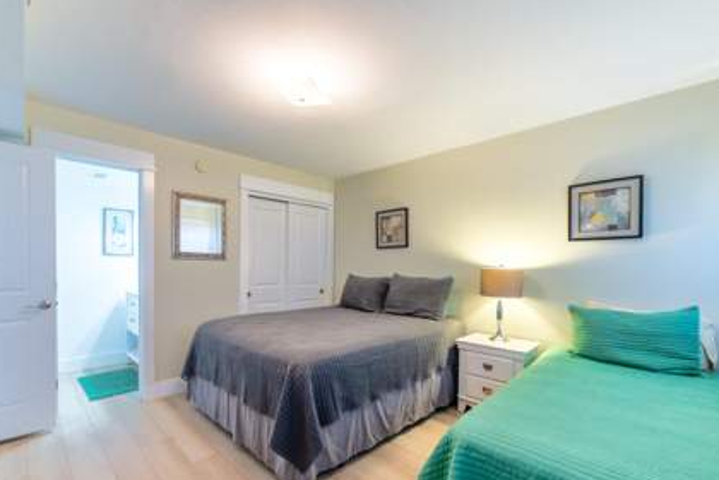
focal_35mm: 16
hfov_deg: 96.7
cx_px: 346
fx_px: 320
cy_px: 269
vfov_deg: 73.5
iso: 100
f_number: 8
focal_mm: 14
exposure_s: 1/15
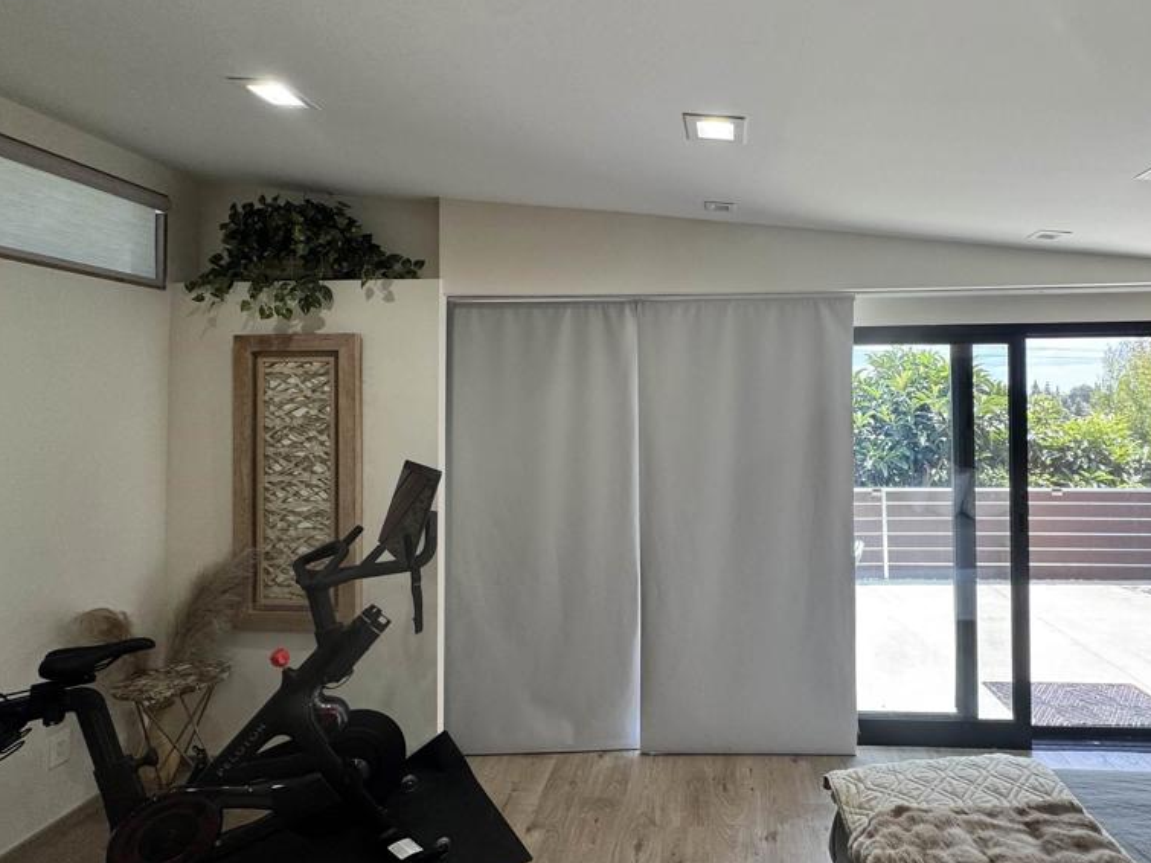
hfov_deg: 83.8
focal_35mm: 19
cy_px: 390
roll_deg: +0.0
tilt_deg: +0.7
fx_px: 632
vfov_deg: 68.5
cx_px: 680
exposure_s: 1/120
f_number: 2.2
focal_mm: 2.22
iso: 80
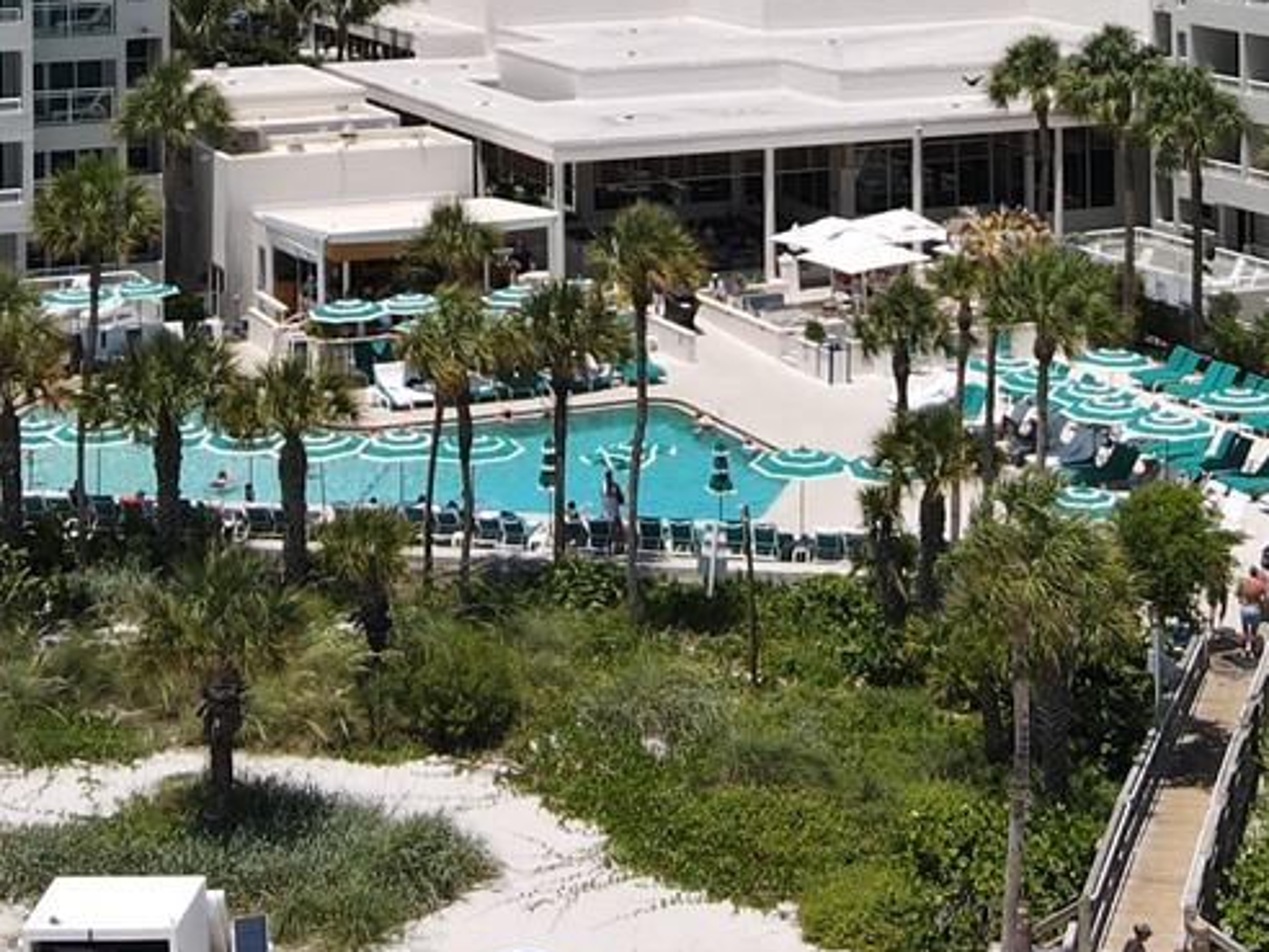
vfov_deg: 17.6
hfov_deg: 24.9
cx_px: 823
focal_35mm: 78
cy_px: -325
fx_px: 2859
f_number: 2.8
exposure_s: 1/1000
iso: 100
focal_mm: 4.5
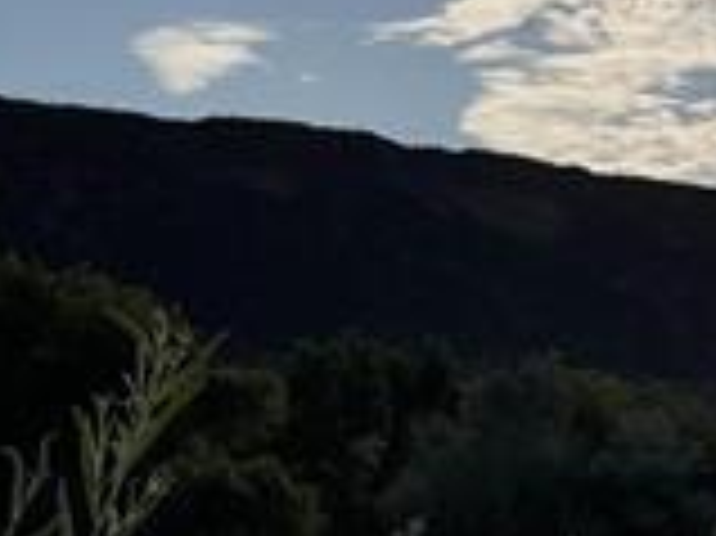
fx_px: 2418
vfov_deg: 12.4
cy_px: 622
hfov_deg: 14.2
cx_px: 1418
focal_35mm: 117
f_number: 1.8
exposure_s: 1/6536
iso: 25
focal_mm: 3
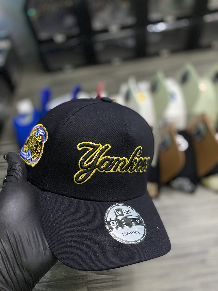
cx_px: 109
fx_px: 218
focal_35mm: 26
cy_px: 146
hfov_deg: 53.1
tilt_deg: -53.2
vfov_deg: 67.3
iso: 400
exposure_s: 1/40
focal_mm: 4.25
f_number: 1.8
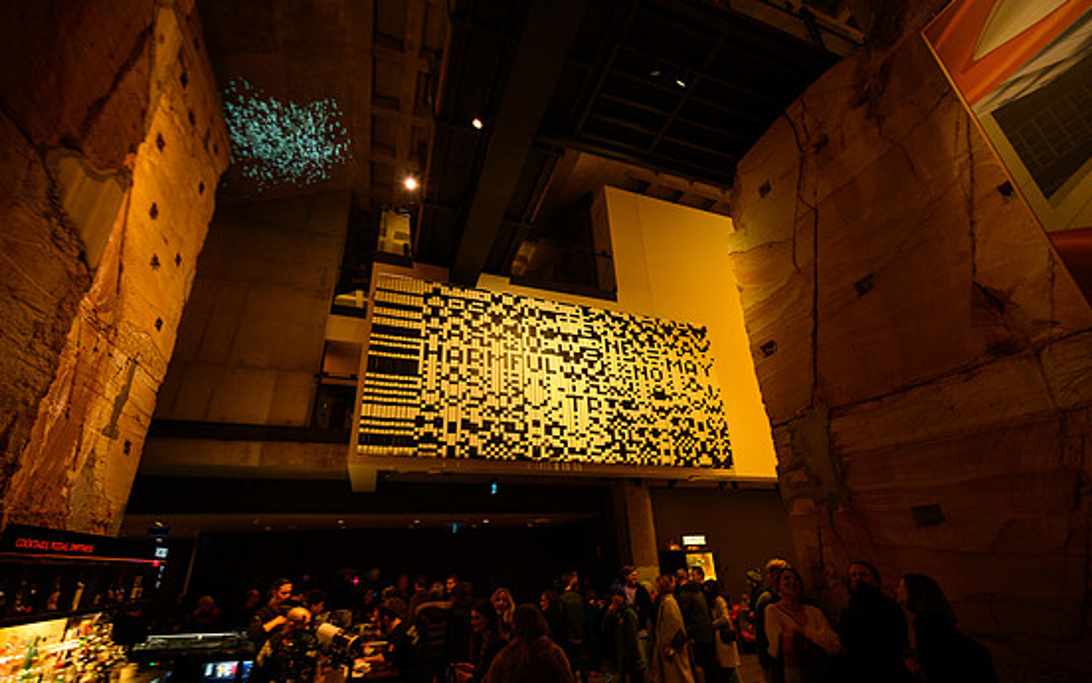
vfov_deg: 74.6
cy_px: 375
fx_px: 446
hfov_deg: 101.5
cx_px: 542
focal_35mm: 15
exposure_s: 1/20
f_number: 4
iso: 640
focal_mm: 14
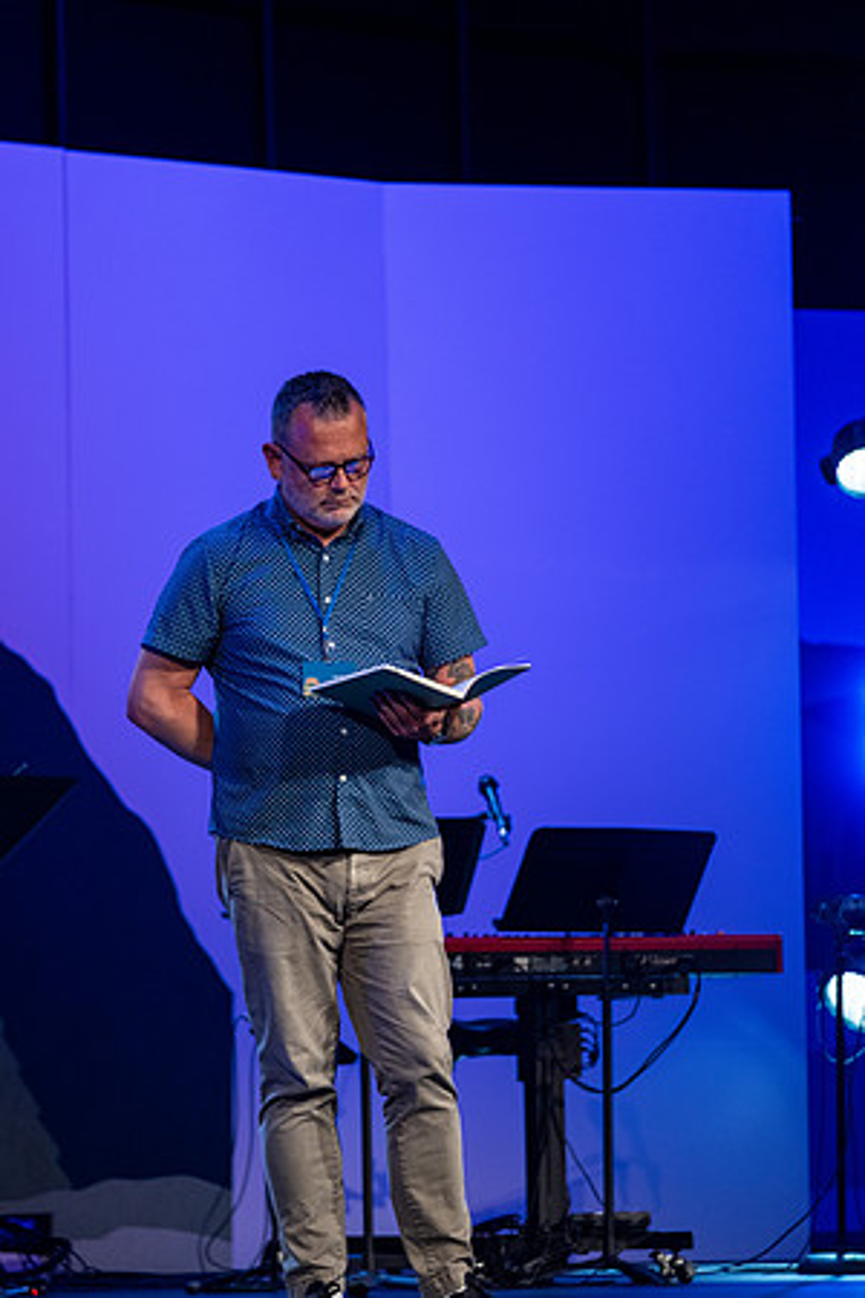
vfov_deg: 9.8
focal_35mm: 210
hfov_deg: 6.5
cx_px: 432
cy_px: 649
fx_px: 7568
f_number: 2.8
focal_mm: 140
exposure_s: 1/210
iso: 800
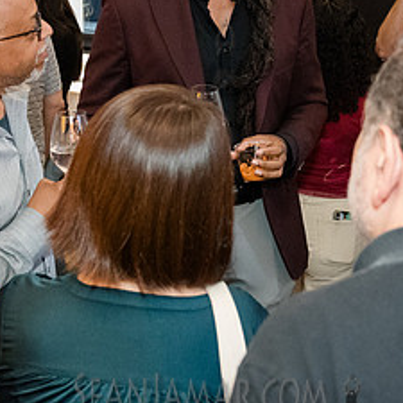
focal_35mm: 78
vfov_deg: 21.8
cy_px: 51
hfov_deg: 22.1
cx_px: 255
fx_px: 1027
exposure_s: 1/200
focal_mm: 29
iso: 6400
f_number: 3.5
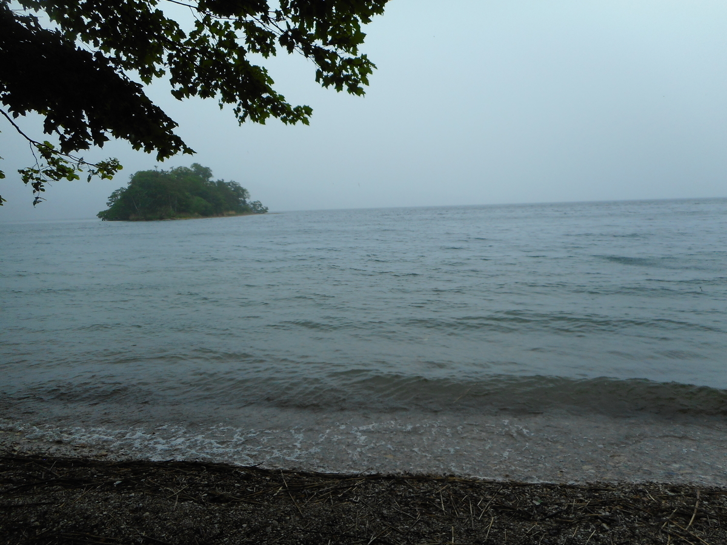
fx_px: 525
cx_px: 364
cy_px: 272
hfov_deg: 69.4
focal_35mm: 25
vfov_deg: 54.9
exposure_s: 1/1000
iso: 80
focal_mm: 4.5
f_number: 3.7
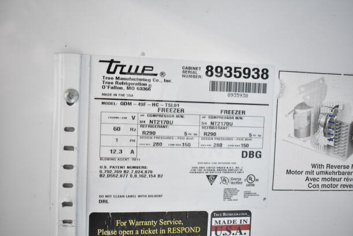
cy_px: 118
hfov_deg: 55.1
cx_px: 176
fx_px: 338
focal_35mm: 34
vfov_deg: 38.4
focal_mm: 23
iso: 1600
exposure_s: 1/60
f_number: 3.8
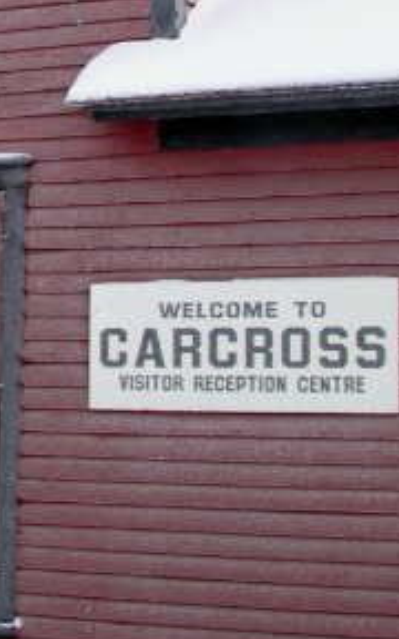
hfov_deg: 14.1
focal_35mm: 91
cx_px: -38
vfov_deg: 22.4
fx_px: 1583
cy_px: 111
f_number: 4.7
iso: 100
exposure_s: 1/121
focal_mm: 7.8
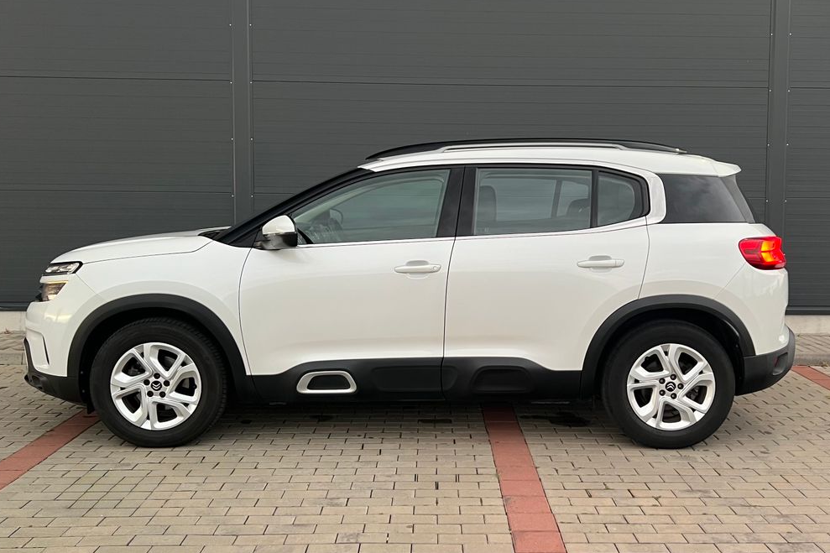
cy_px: 259
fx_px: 645
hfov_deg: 65.5
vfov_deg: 46.4
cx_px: 417
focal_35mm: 28
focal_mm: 5.7
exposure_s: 1/84
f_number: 1.5
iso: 125
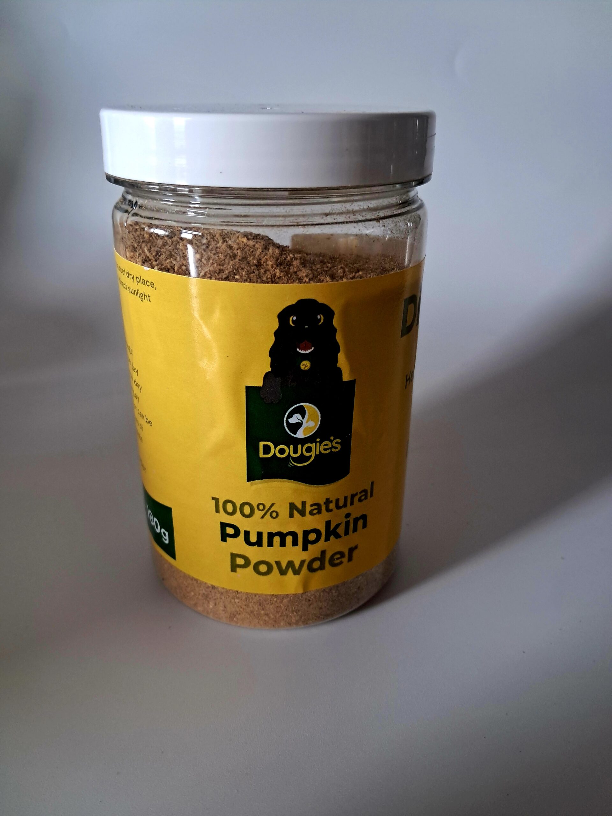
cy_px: 408
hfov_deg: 51.4
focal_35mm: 27
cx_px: 306
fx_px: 636
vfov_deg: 65.3
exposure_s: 1/60.2
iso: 400
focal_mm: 4
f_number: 1.8
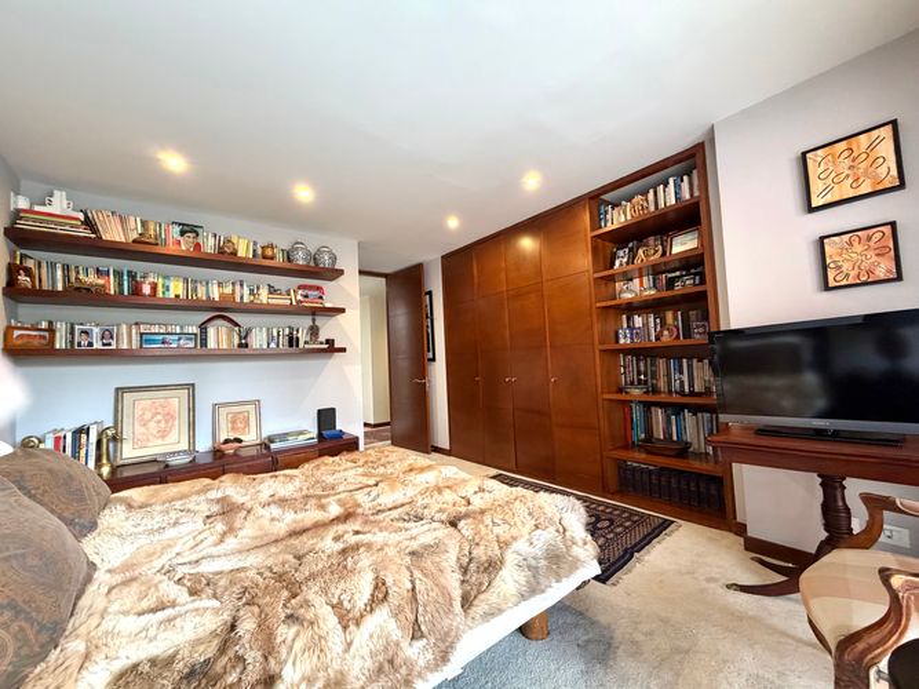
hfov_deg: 102.1
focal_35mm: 14
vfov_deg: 85.7
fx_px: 372
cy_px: 344
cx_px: 460
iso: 320
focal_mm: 2.22
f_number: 2.2
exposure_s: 1/62
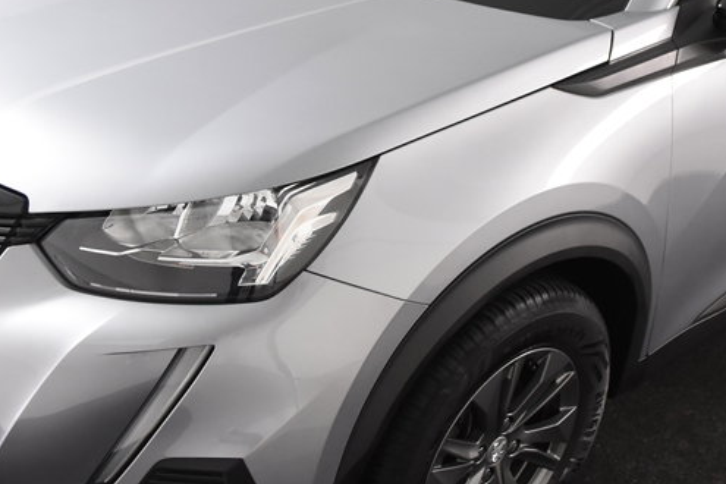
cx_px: 408
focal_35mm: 62
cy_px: 165
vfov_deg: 21.8
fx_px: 1250
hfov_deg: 32.3
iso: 1600
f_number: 3.2
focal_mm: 20
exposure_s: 1/50
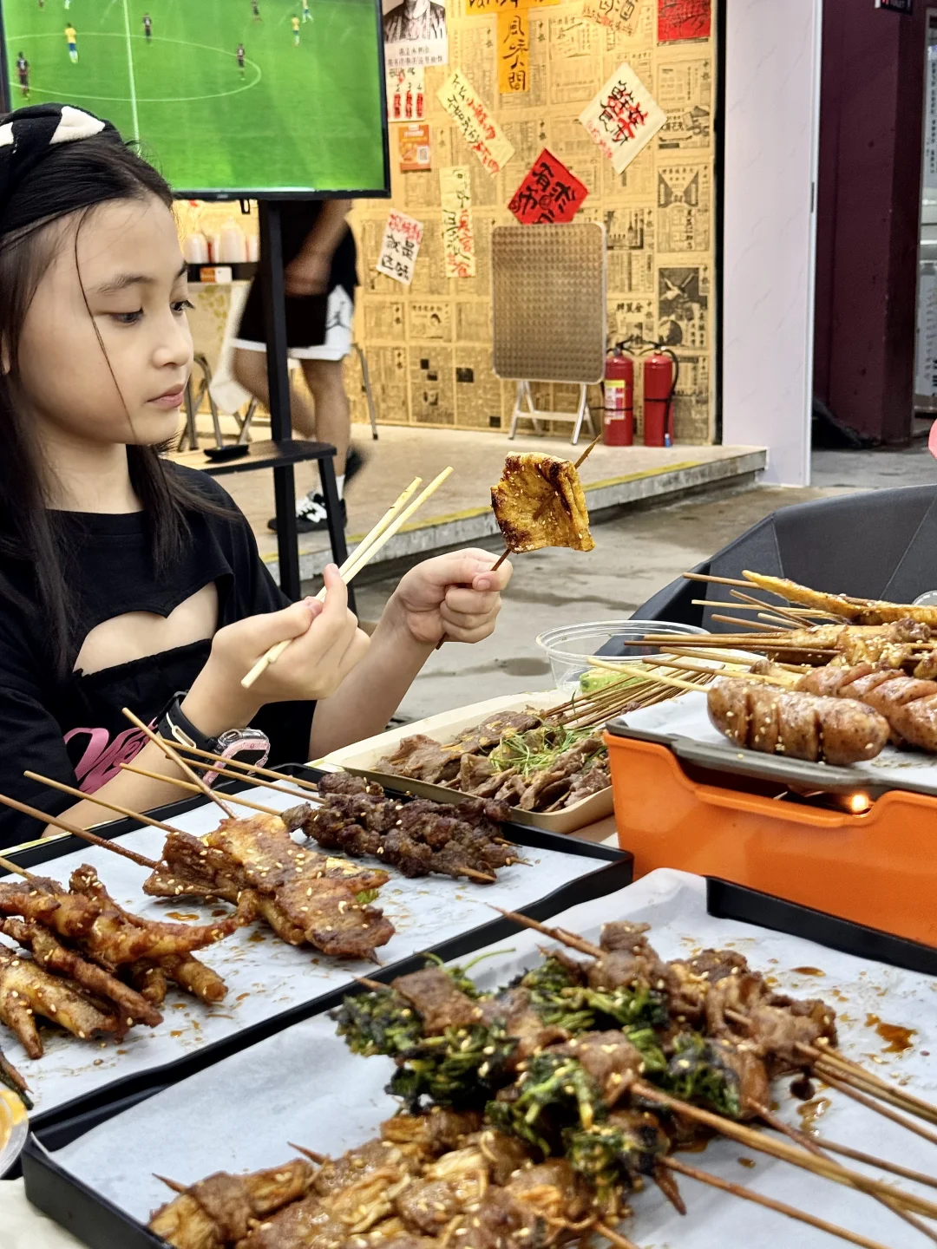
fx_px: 1732
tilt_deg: -12.4
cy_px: 624
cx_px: 468
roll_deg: +1.5
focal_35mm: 48
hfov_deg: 30.3
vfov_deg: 39.7
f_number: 1.78
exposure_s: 1/50
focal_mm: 6.76
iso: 100
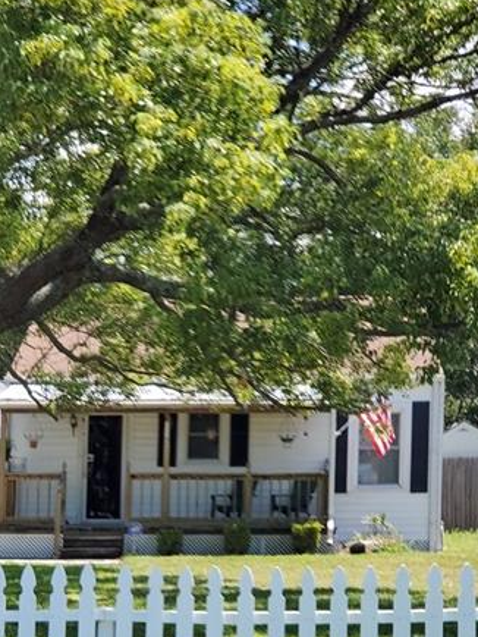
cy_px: 536
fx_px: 1692
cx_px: 185
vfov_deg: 21.0
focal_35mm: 92
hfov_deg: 16.1
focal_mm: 6
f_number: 2.4
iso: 50
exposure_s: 1/348
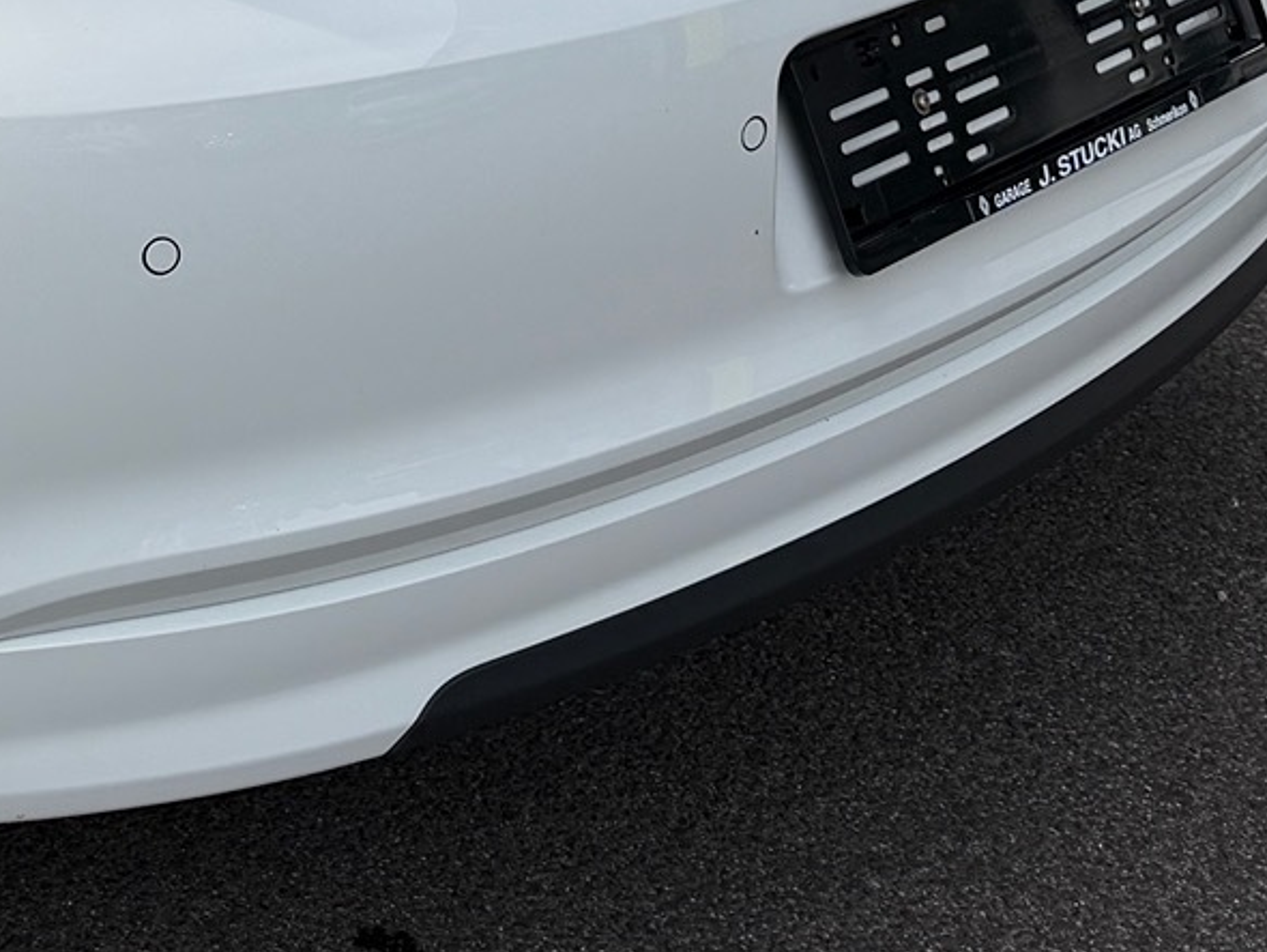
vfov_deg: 16.8
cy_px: -357
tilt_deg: -10.6
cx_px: -187
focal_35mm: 82
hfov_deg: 22.3
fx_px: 3003
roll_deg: -0.7
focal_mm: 6.76
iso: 80
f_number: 1.78
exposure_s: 1/4405
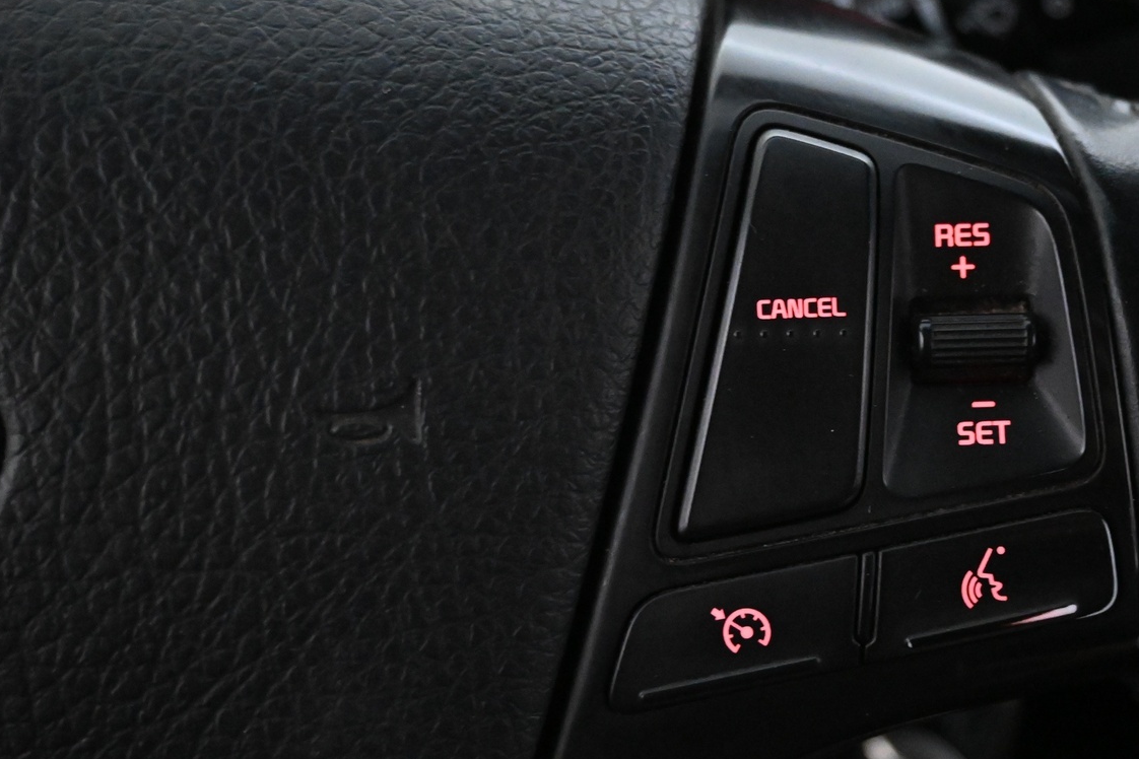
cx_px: 794
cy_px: 339
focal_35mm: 53
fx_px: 1679
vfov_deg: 25.5
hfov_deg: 36.9
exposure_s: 1/40
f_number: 4.2
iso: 8000
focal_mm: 24.5
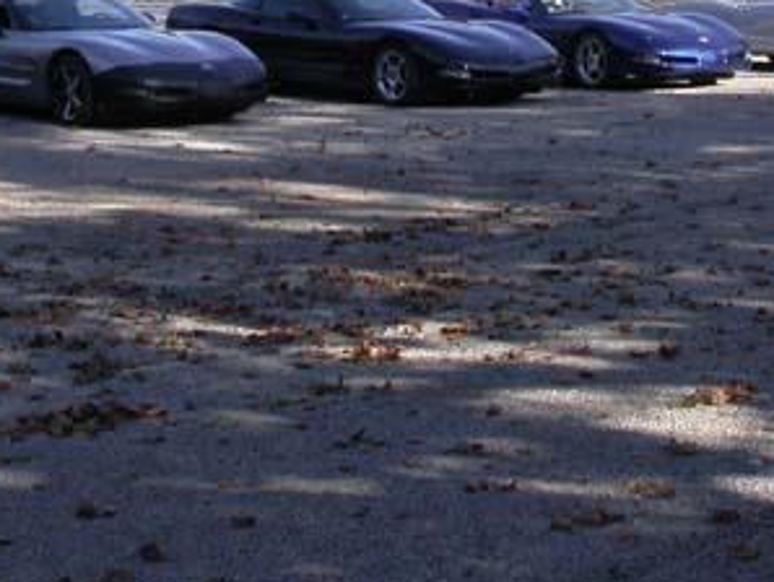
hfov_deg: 19.2
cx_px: 343
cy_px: -120
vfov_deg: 14.1
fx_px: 2283
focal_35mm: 102
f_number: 6
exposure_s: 1/262
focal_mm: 7.85
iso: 100
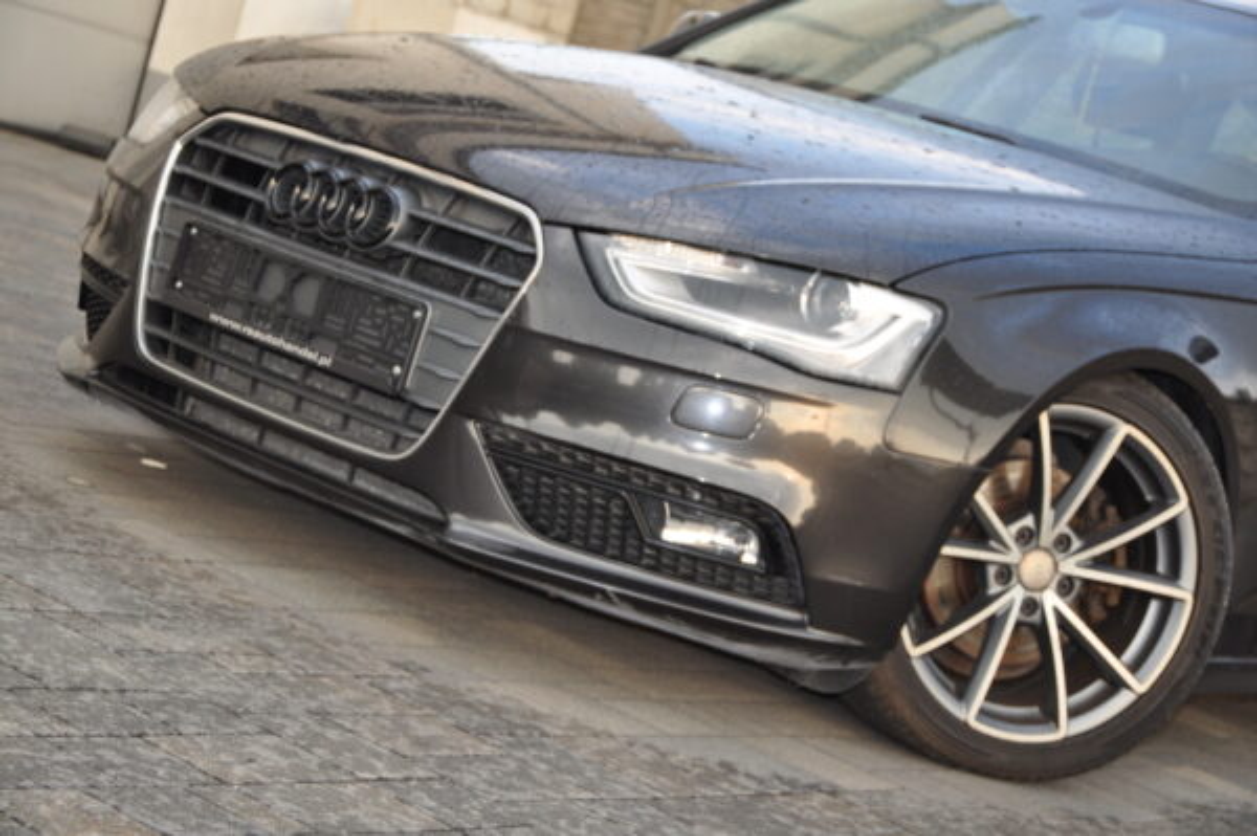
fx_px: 2721
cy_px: 418
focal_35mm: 78
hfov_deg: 26.0
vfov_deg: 17.5
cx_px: 628
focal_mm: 52
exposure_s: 1/125
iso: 400
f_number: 5
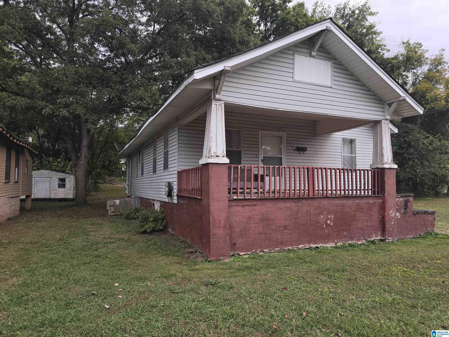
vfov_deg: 58.9
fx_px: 298
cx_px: 224
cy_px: 168
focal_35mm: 23
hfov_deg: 73.9
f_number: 1.7
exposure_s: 1/128
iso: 12
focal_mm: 6.3
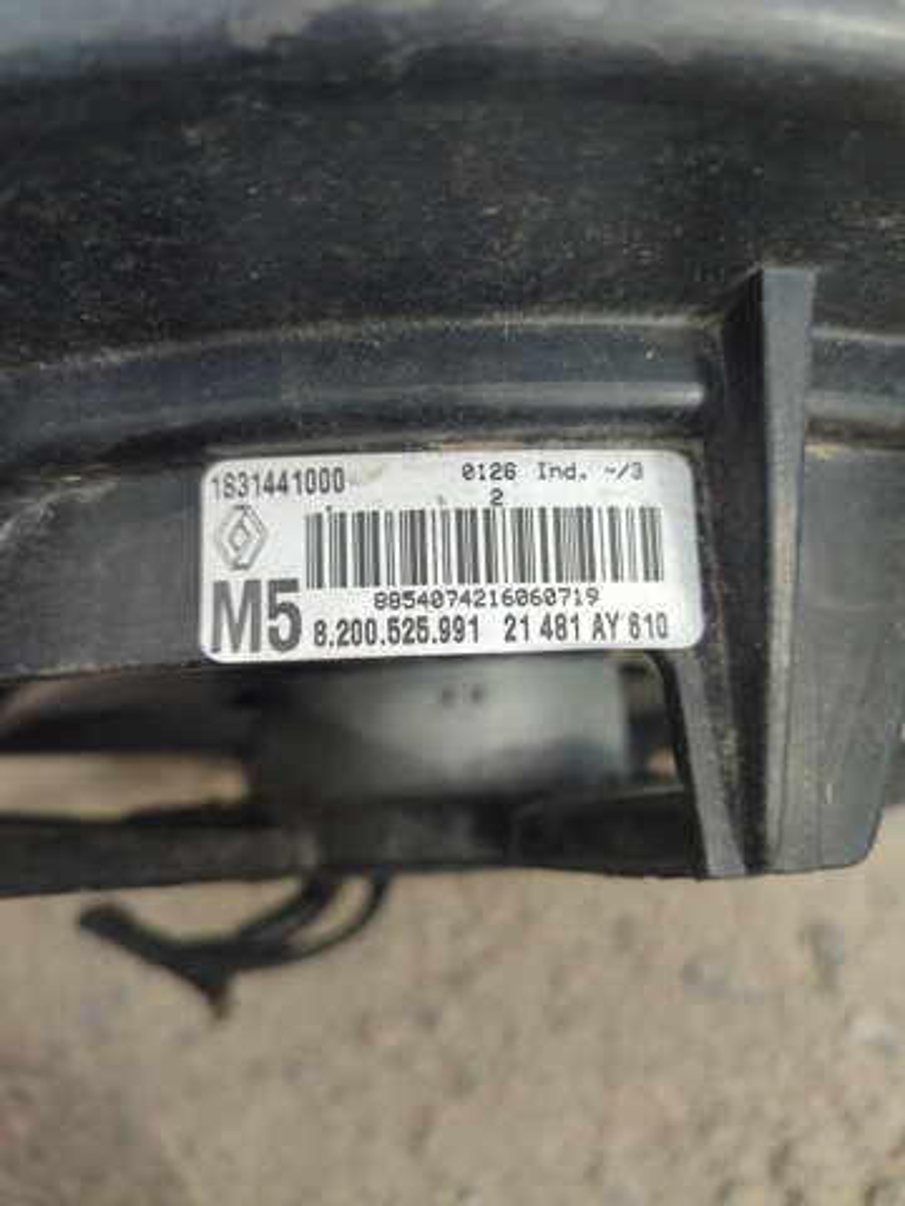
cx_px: 452
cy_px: 603
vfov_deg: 69.4
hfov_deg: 54.9
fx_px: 871
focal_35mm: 25
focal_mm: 5.95
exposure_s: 1/246
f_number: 1.89
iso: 50
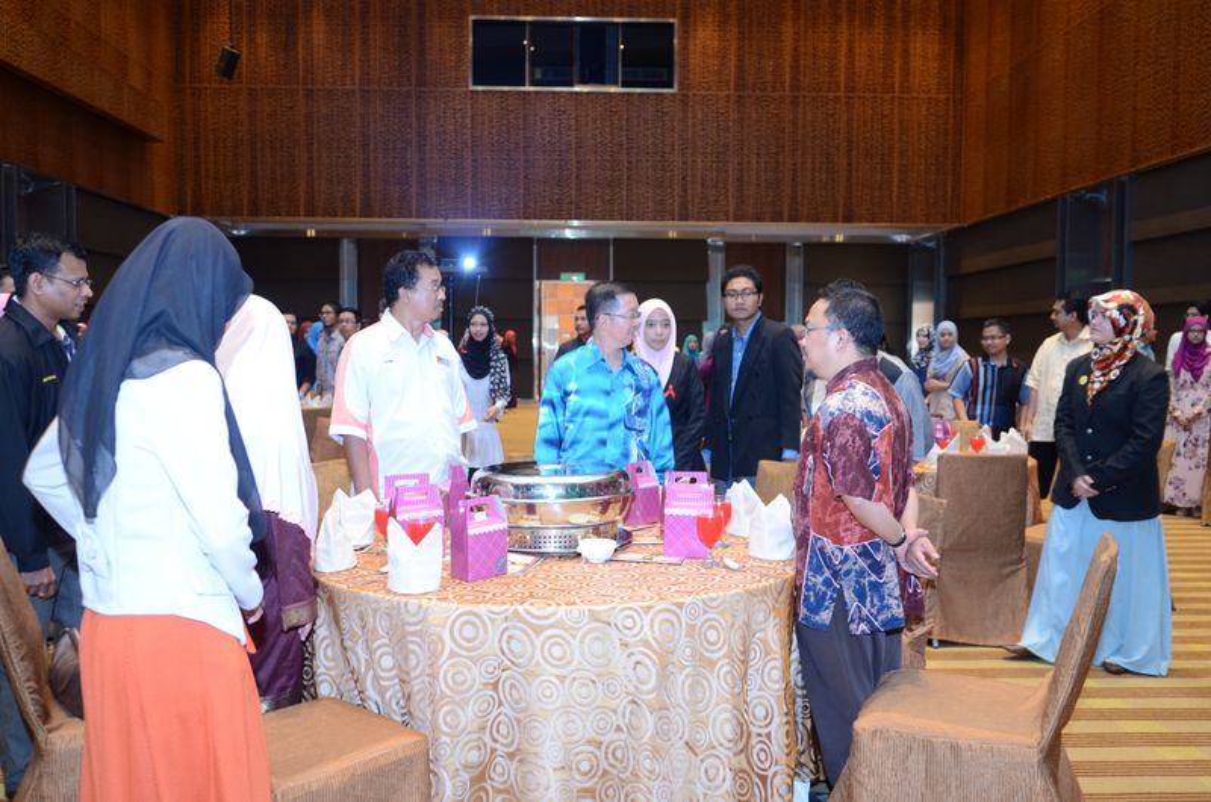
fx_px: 1108
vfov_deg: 39.8
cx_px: 606
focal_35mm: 33
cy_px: 401
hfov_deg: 57.3
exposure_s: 1/60
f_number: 2.8
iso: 1250
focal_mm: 22
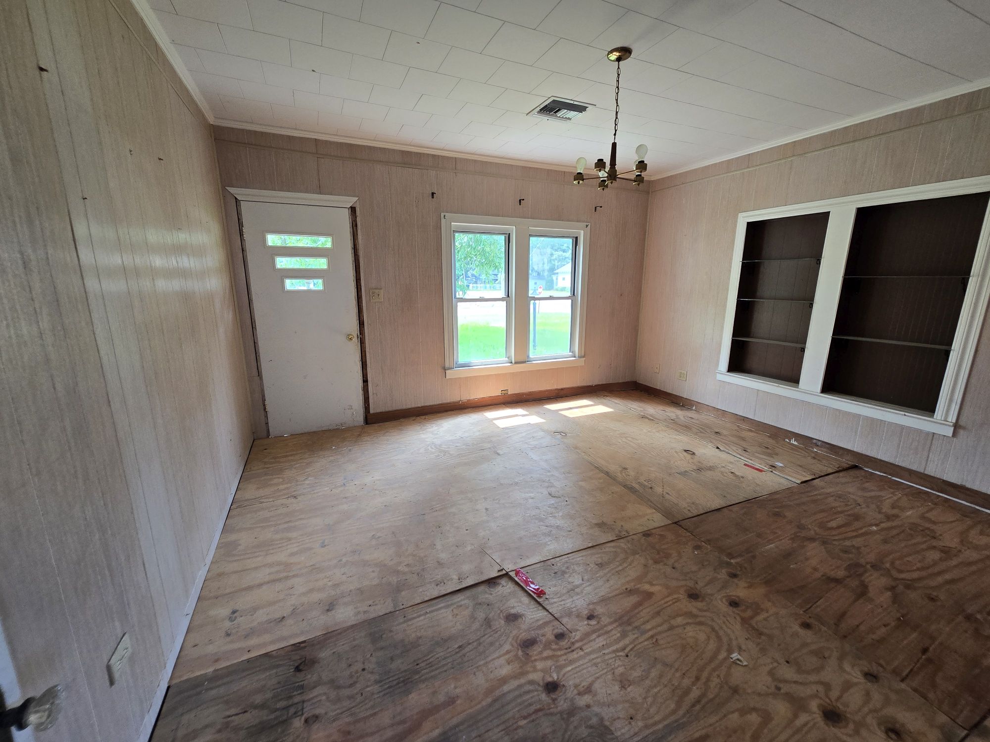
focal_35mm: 13
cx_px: 495
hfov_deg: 106.2
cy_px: 371
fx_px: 372
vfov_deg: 89.9
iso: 80
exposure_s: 1/60
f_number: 2.2
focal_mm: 2.2
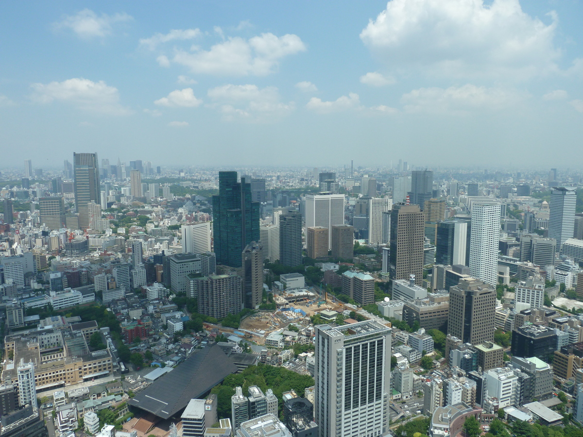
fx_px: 421
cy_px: 218
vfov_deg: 54.9
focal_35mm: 25
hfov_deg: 69.4
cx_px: 292
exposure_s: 1/500
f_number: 4.5
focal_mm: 4.1
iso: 80
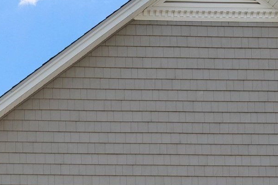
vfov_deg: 18.0
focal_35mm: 71
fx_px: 548
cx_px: -28
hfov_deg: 26.3
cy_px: 237
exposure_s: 1/250
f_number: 8
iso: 100
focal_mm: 14
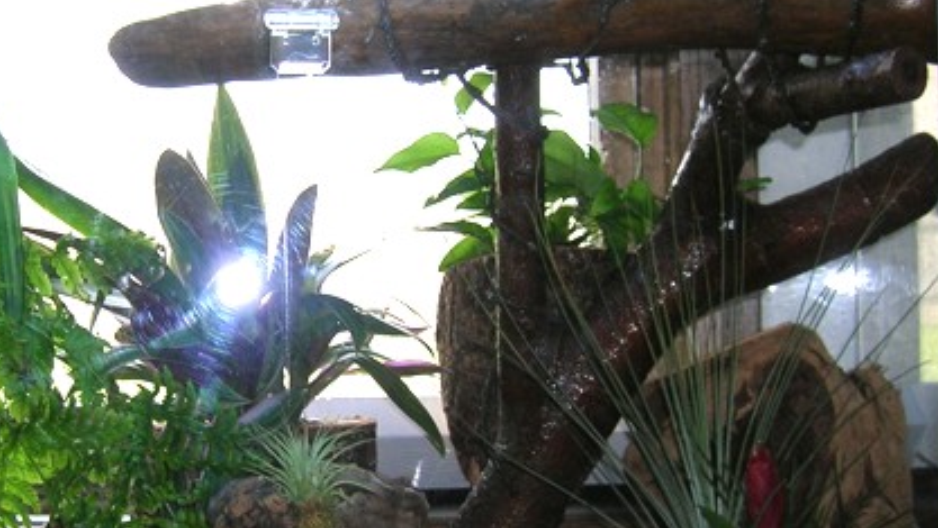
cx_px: 296
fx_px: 1667
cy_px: 268
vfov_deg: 18.0
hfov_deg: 31.1
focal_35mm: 67
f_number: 2.9
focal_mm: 5.7
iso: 50
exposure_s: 1/47.3
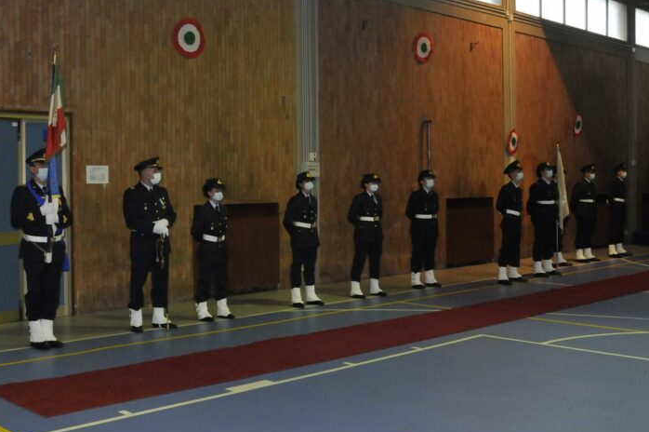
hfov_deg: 44.4
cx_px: 278
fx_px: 792
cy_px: 181
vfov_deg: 30.4
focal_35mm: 44
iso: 1600
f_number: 5.6
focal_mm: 20
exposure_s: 1/60
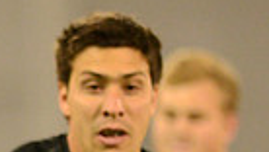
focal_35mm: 1317
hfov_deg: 1.6
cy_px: 373
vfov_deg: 0.9
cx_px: -53
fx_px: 9405
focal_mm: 300
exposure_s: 1/800
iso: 3200
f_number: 2.8
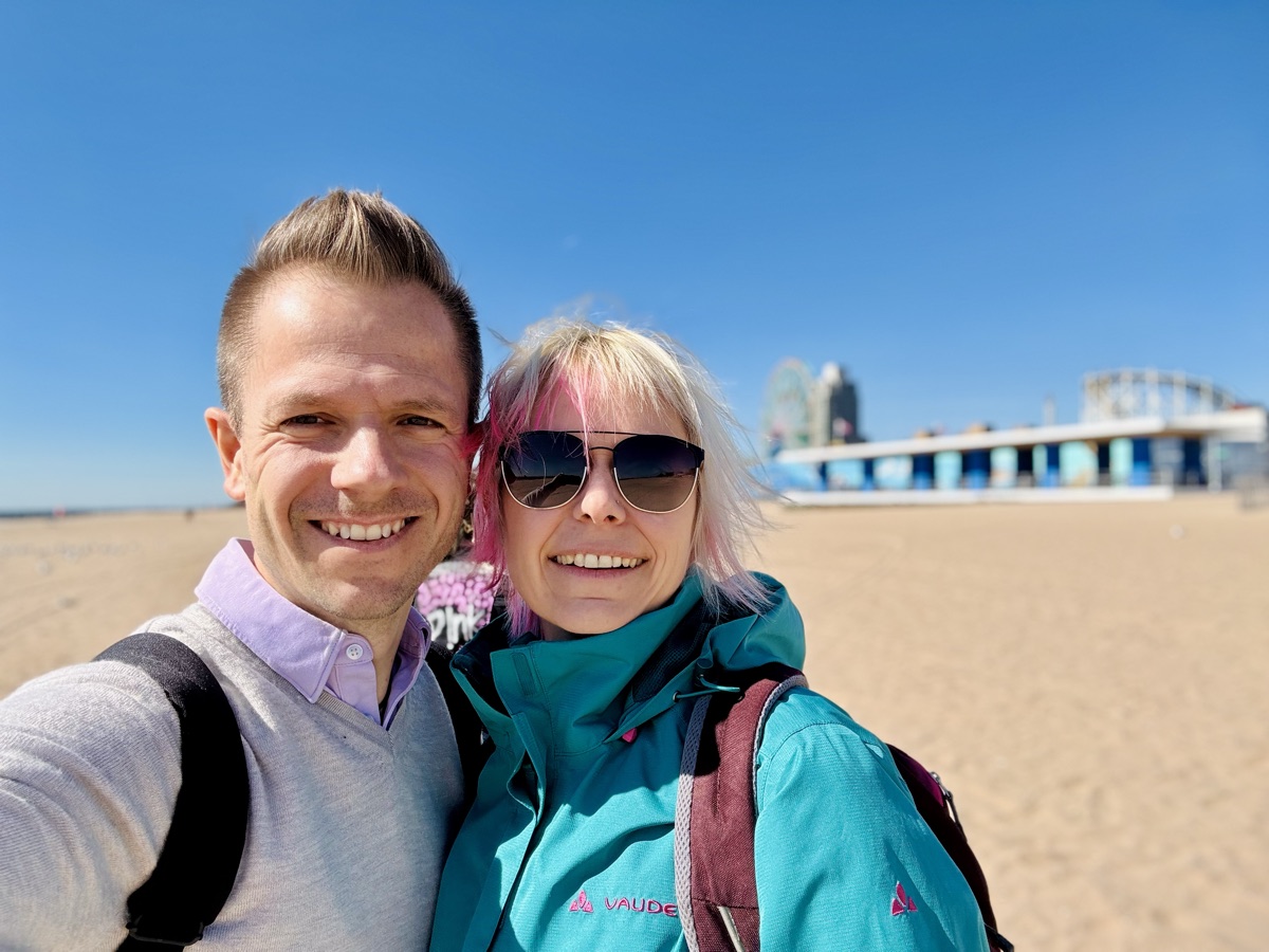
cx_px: 634
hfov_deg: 73.9
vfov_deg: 58.9
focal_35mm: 23
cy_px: 476
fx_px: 843
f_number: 1.9
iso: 25
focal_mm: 2.69
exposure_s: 1/1058
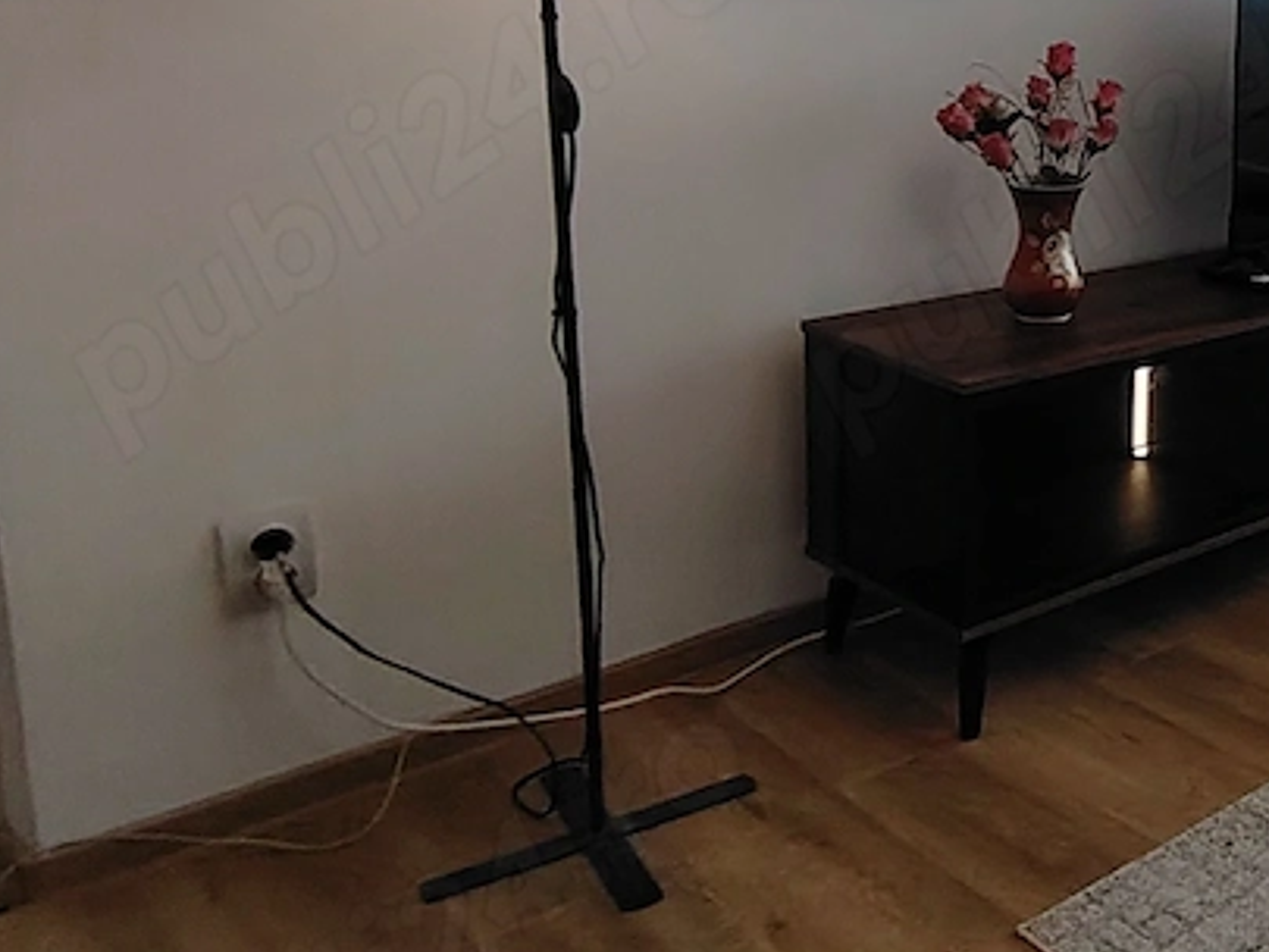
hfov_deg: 35.6
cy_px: 225
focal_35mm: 42
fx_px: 1540
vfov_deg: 33.6
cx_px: 1504
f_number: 2.2
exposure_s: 1/117
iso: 100
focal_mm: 1.43
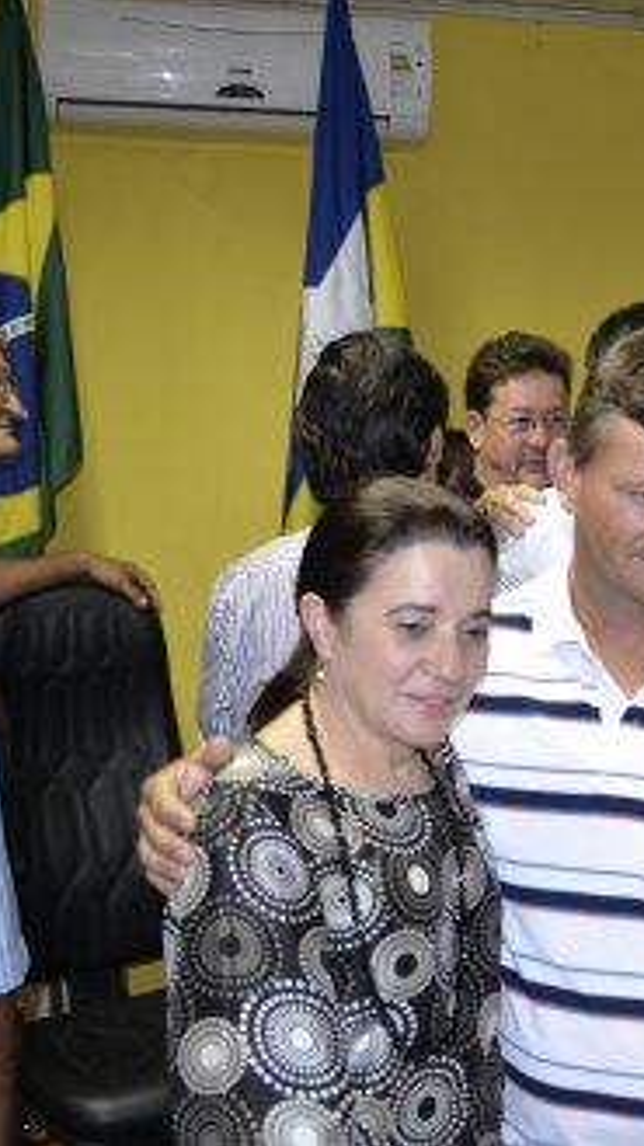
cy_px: 573
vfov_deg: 47.4
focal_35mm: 43
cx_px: 501
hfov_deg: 27.2
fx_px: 1306
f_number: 3.5
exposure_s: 1/60
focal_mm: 18
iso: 1250
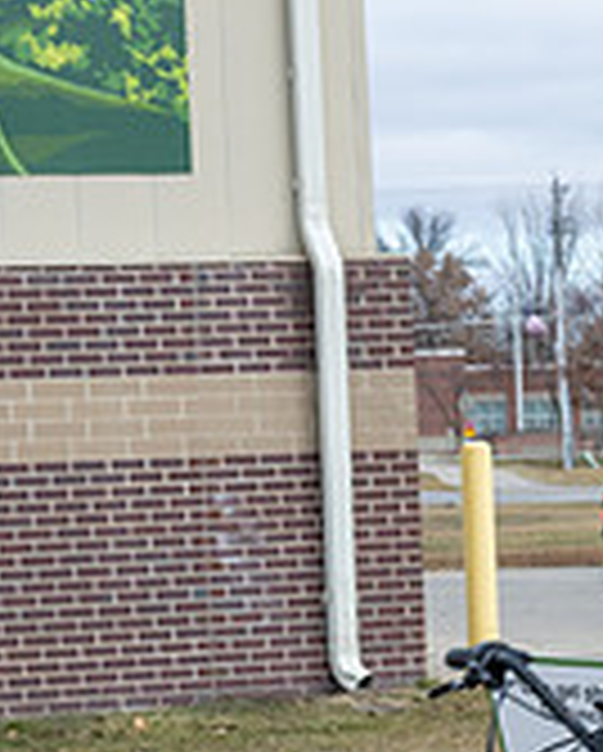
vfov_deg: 8.0
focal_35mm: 240
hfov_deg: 6.3
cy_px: 830
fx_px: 5344
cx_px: 1118
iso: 250
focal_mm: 48
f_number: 7.1
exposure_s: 1/320
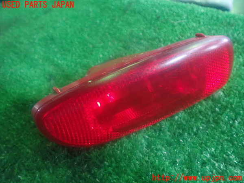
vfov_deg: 46.8
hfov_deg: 60.0
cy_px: 92
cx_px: 122
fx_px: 211
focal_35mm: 30
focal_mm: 5.5
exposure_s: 1/30
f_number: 2.3
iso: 1250
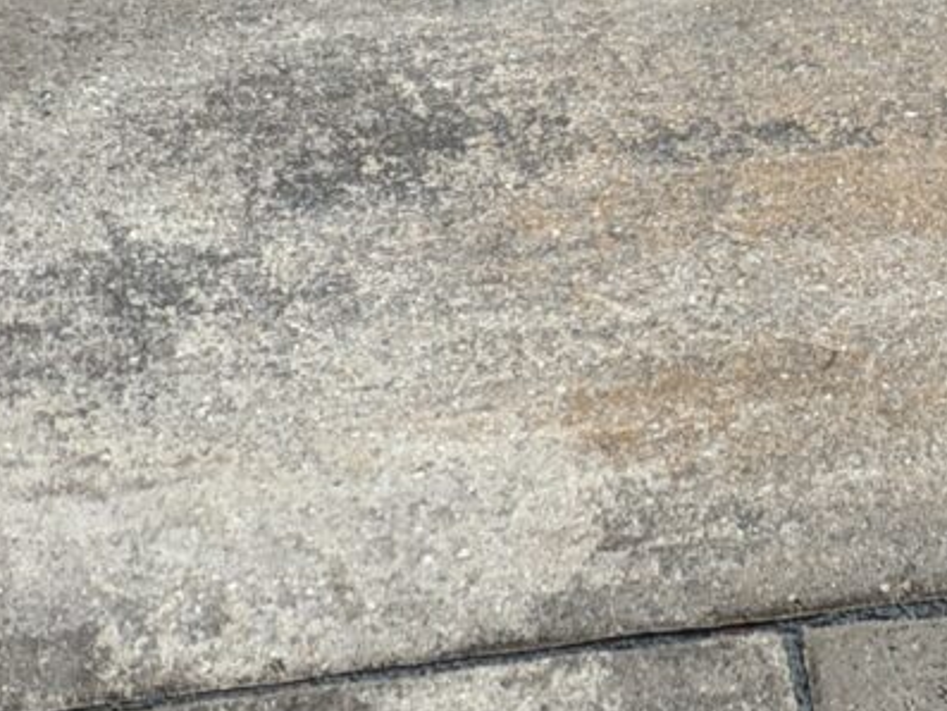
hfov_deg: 12.7
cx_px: 744
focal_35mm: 155
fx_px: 4242
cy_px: -1532
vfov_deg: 8.0
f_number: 1.85
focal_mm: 6.81
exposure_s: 1/269
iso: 43
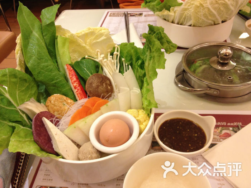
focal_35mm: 35
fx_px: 254
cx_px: 126
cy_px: 94
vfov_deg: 40.7
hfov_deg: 52.6
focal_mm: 4.28
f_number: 2.4
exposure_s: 1/20
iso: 125
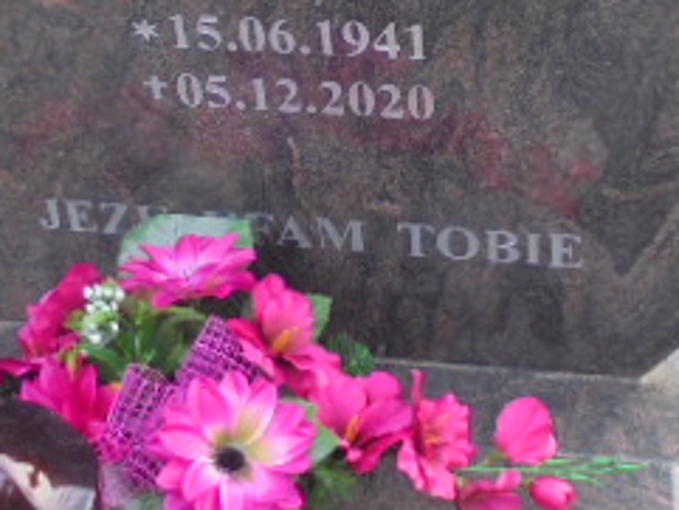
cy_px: -79
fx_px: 1354
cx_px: 375
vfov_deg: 20.2
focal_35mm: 69
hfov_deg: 28.1
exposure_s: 1/80
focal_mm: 4.6
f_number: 3.5
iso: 100
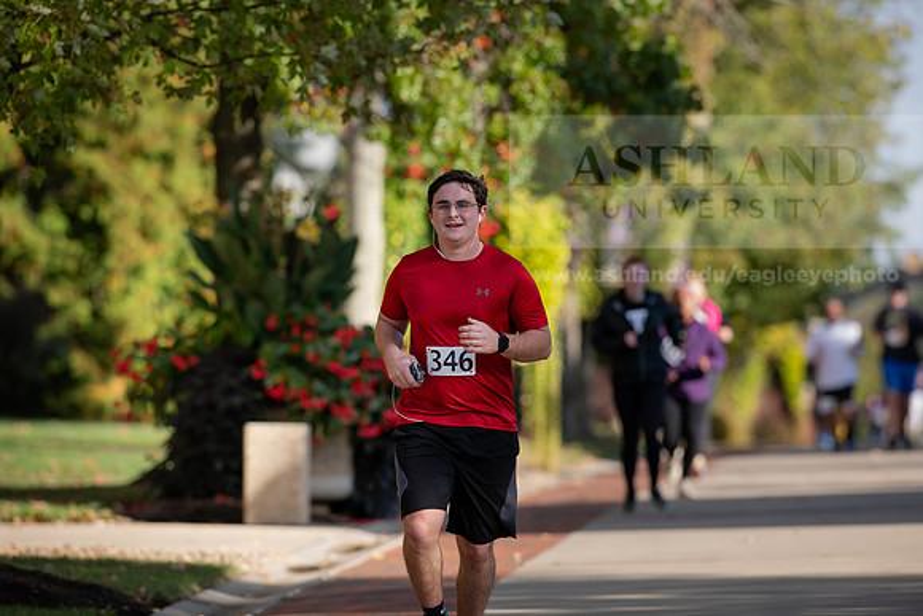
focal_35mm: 300
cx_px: 462
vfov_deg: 4.6
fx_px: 7693
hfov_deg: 6.9
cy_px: 308
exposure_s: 1/500
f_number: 4.5
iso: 200
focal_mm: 300
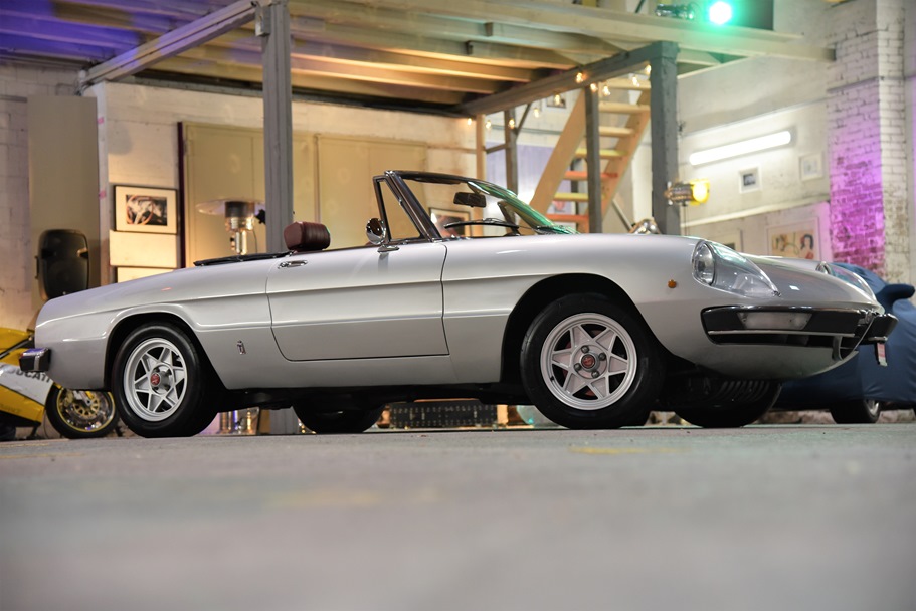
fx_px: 1680
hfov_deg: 30.5
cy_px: 306
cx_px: 458
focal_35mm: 66
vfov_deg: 20.6
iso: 900
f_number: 4
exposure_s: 1/60
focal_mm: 66
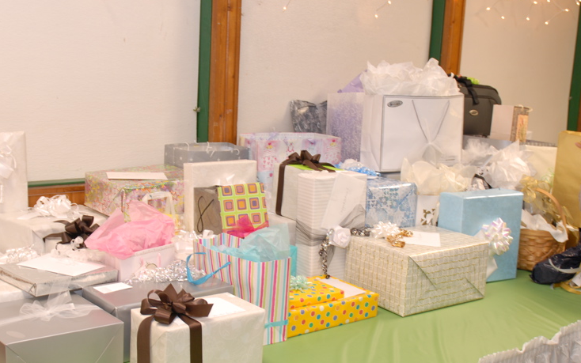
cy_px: 214
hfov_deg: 44.3
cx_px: 252
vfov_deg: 28.5
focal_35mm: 45
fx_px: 713
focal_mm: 24
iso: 250
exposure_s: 1/20
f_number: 4
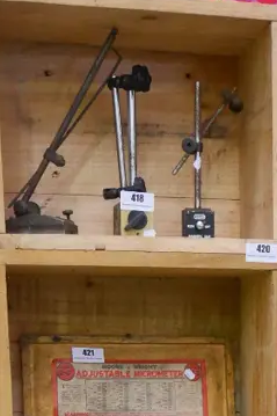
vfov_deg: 19.7
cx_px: 274
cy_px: 549
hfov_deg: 14.2
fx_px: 1097
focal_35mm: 95
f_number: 4
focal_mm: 16
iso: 3200
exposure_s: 1/40
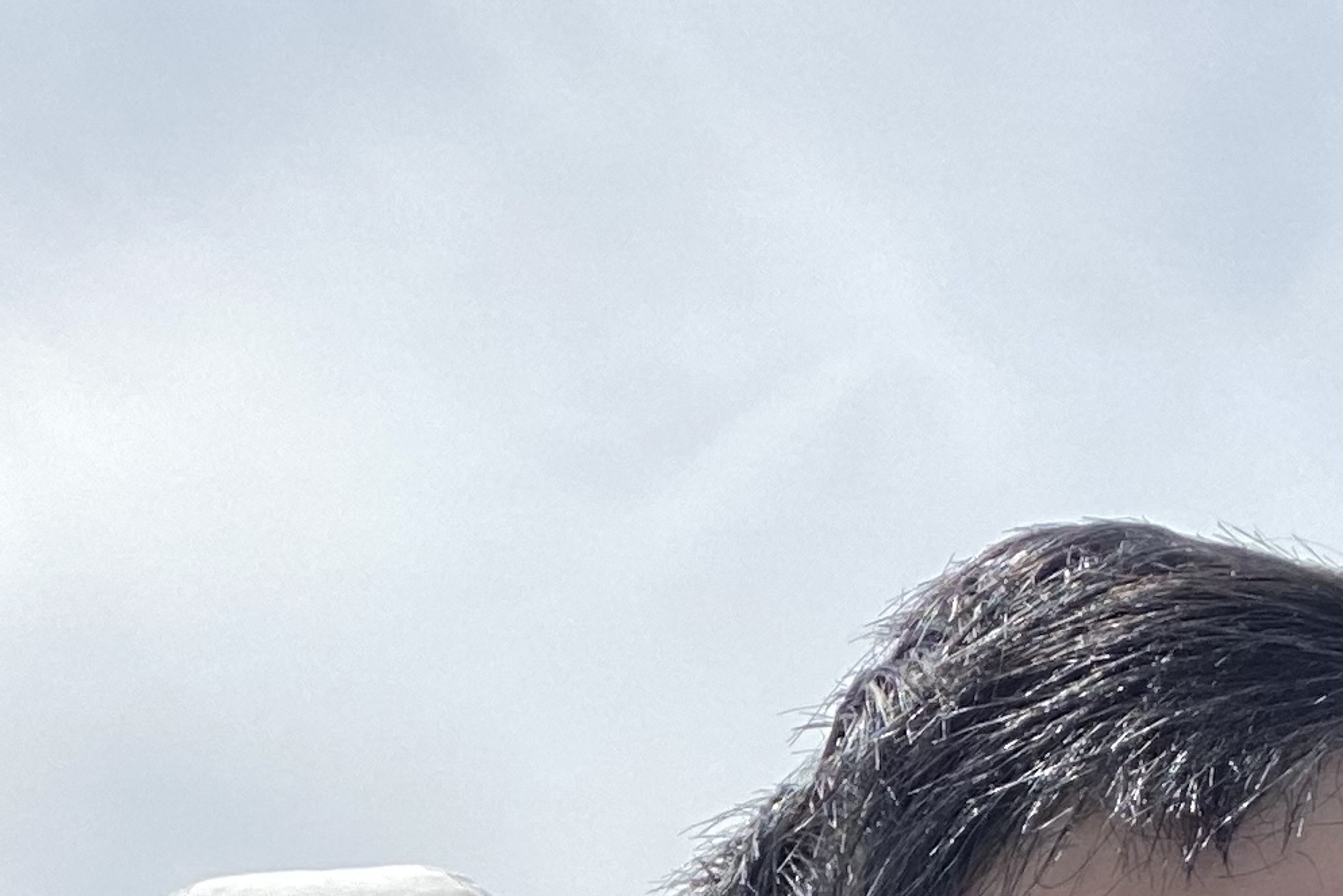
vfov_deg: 12.4
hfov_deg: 20.6
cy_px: 1807
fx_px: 3619
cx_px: 166
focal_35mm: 97
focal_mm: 2.71
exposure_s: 1/546
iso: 25
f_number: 2.2
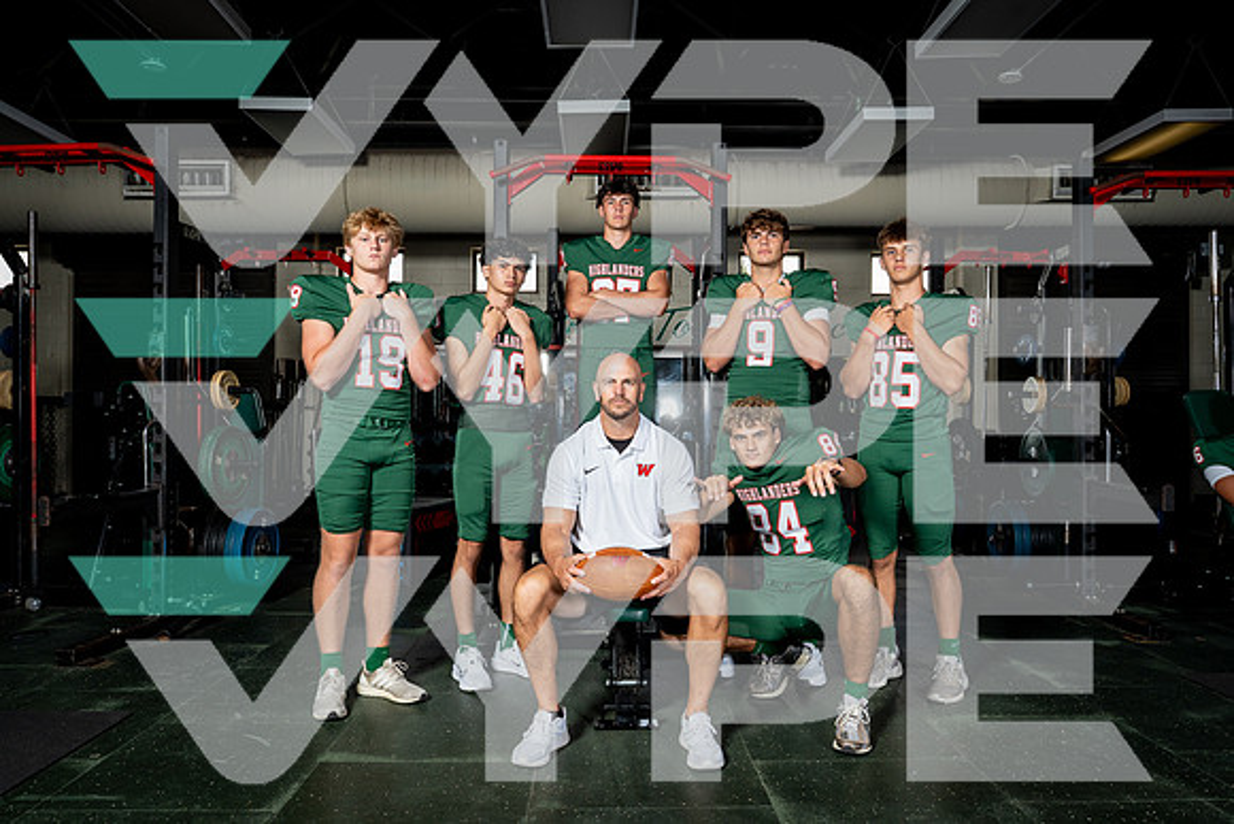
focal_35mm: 25
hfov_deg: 71.5
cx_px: 617
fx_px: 857
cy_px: 412
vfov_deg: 51.3
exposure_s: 1/250
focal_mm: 25
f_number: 8
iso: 640
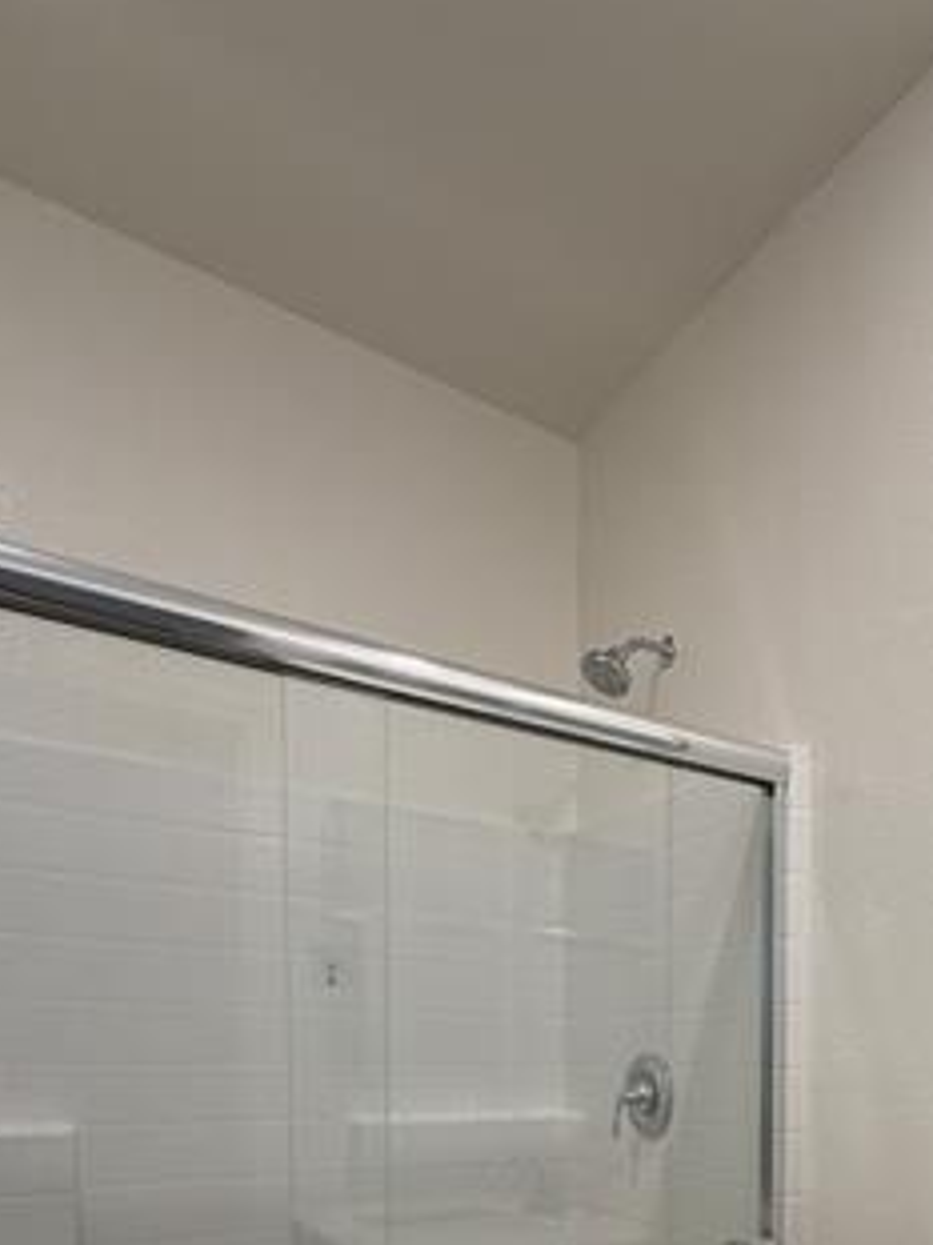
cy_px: 1109
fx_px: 971
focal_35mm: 27
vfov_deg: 56.8
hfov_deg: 47.2
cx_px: 805
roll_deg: -0.7
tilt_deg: -2.0
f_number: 2.2
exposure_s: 1/120
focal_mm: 2.22
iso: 160
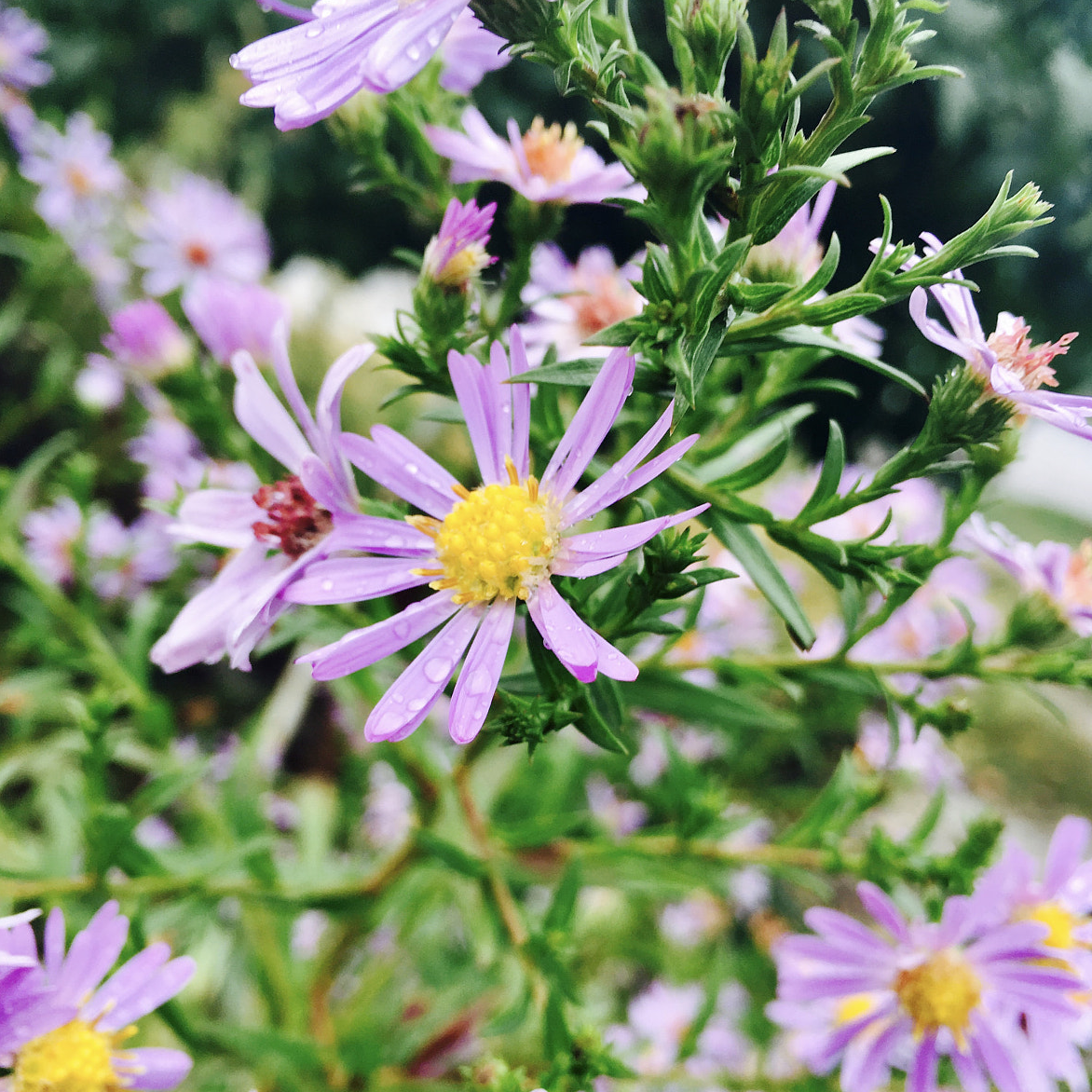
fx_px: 1249
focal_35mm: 35
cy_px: 645
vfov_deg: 47.0
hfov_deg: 47.2
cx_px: 541
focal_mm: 4.15
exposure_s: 1/50
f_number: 2.2
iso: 25
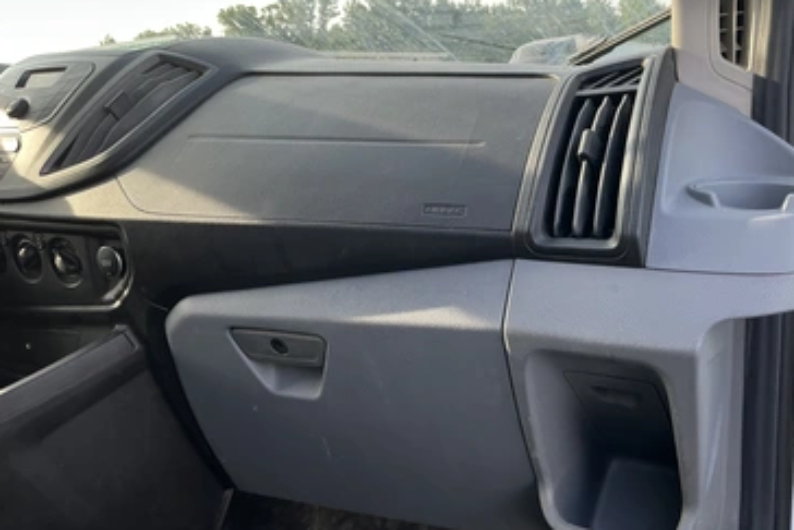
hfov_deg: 58.6
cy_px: 207
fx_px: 706
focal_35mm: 32
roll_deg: +3.8
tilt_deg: -9.5
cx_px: 432
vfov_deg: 40.9
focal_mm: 3
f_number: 1.8
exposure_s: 1/136
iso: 16
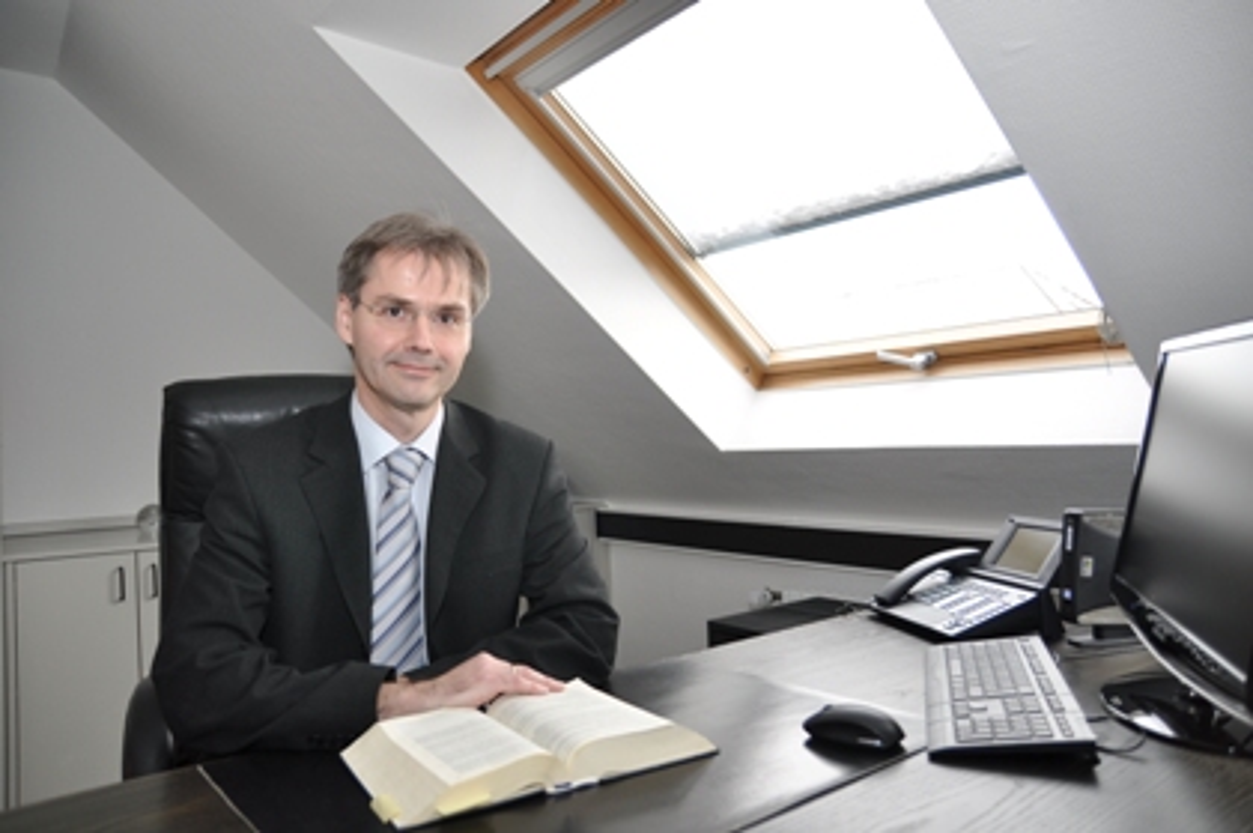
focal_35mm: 26
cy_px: 416
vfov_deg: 50.3
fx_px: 886
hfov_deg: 70.5
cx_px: 626
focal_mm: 17
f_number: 2.8
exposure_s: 1/80
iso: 250
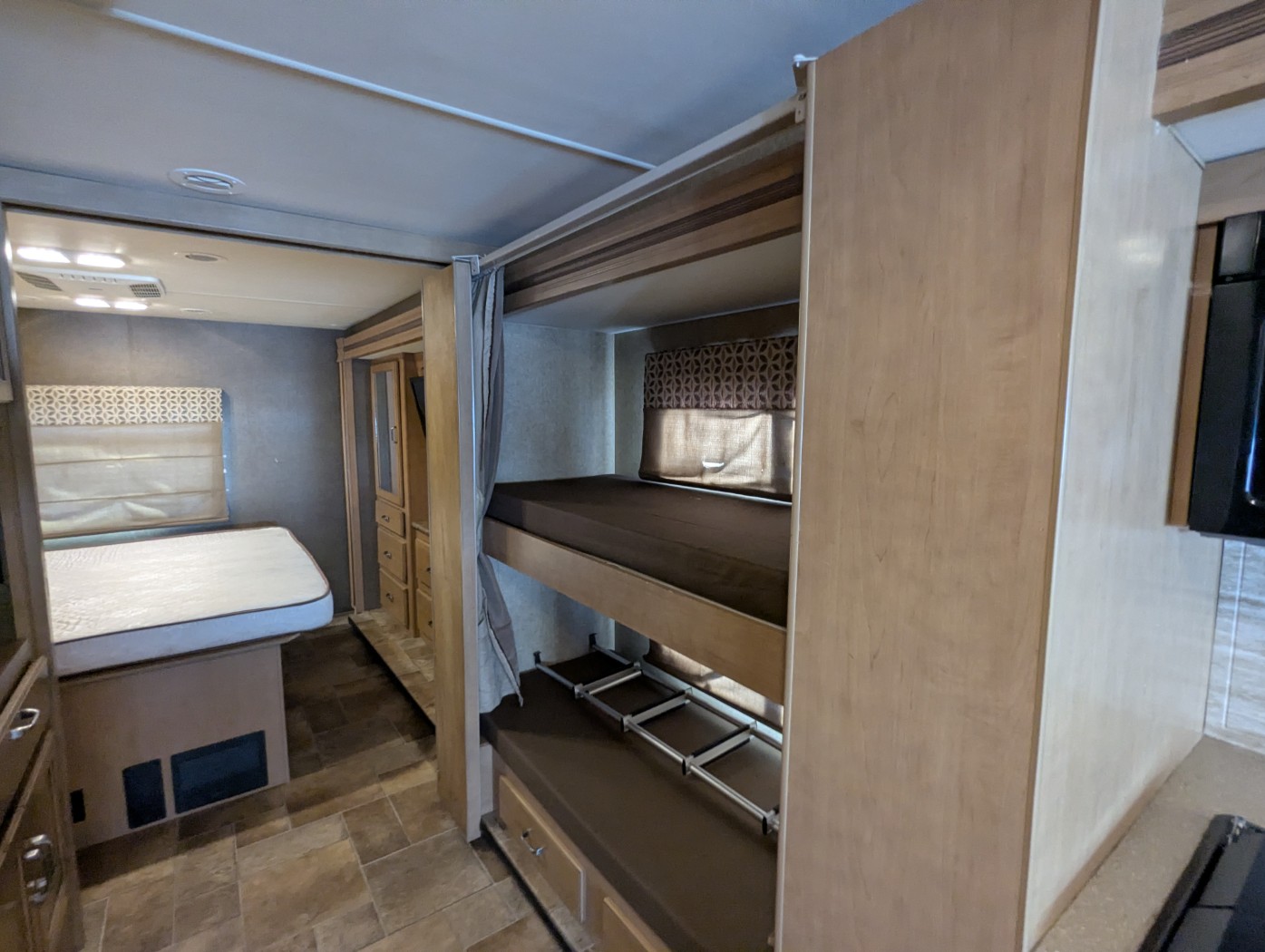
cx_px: 632
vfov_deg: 78.2
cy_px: 476
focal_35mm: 16
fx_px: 585
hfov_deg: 94.4
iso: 284
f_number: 2.2
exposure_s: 1/34
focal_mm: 2.35
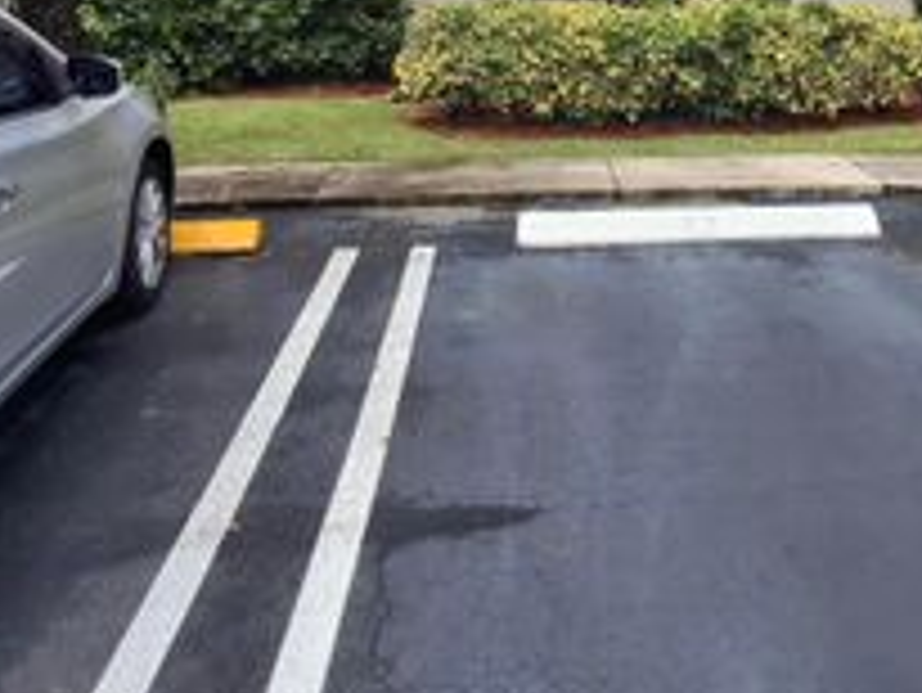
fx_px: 1039
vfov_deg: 33.4
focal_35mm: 39
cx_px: 652
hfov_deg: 46.7
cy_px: -16
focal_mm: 1.64
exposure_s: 1/1678
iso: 40
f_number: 2.2
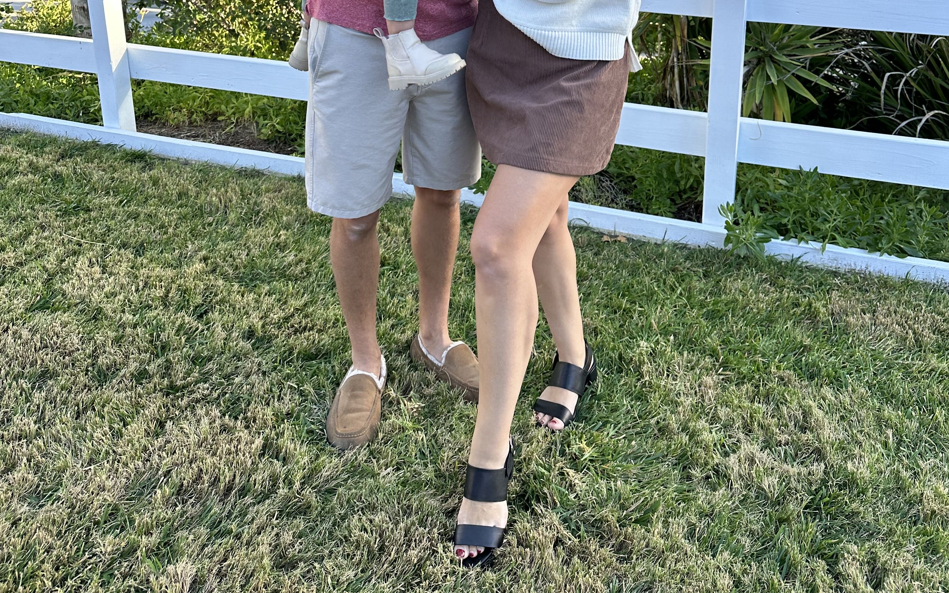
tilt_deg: -14.4
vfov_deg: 33.9
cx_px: 475
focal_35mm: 34
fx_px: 879
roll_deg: -0.5
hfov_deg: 56.7
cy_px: -5
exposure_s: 1/667
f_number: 1.78
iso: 80
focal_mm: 6.86
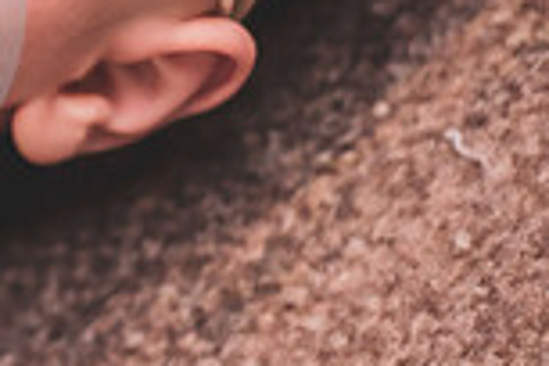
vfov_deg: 7.1
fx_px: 2897
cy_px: -160
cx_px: -395
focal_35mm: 190
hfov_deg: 10.3
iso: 250
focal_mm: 50
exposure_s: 1/320
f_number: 2.8
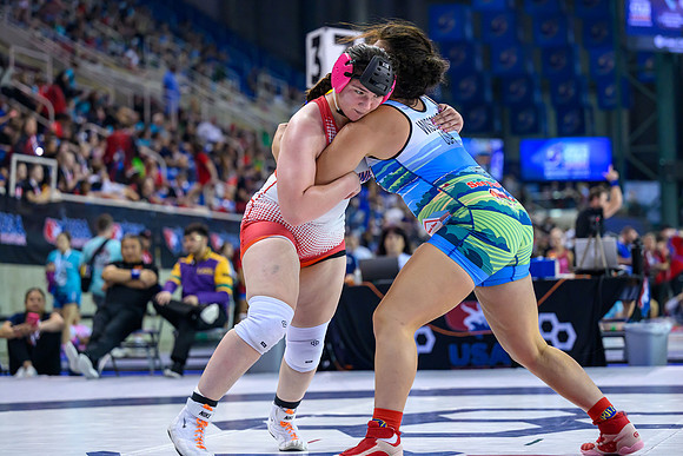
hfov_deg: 21.4
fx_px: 1811
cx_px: 326
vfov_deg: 14.3
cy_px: 219
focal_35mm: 95
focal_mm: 91
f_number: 2.8
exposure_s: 1/800
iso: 3200
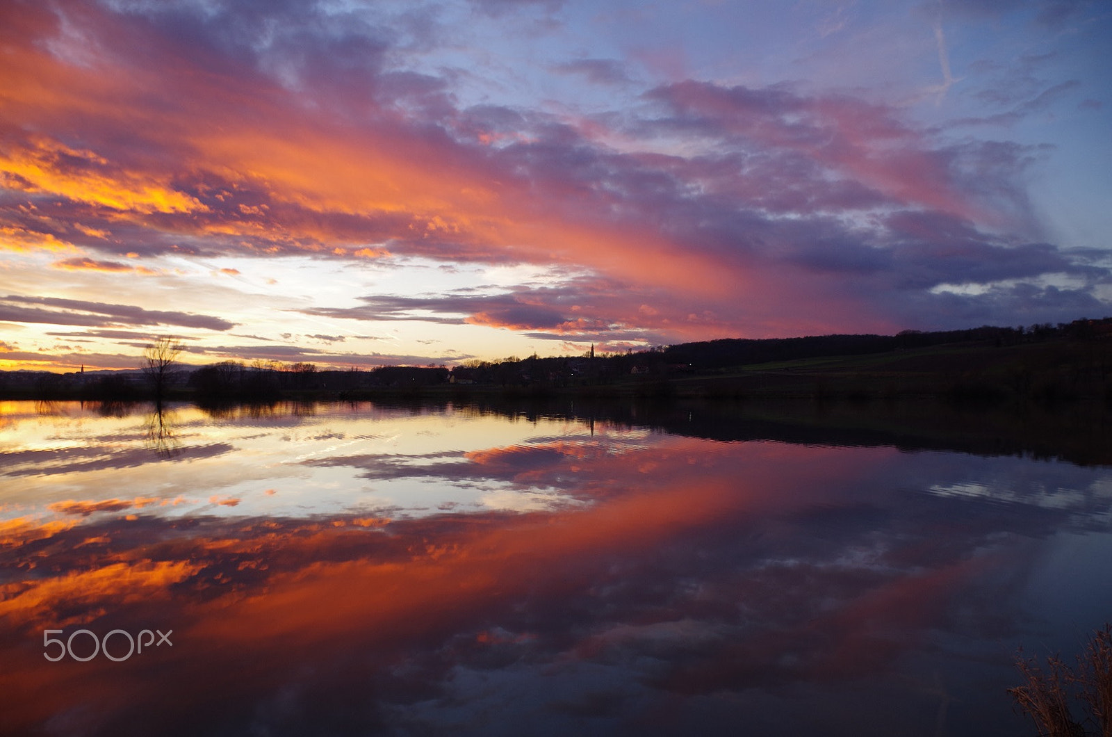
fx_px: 832
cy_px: 368
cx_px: 556
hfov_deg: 67.5
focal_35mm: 27
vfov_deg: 47.7
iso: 200
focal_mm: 18
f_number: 8
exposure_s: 1/20
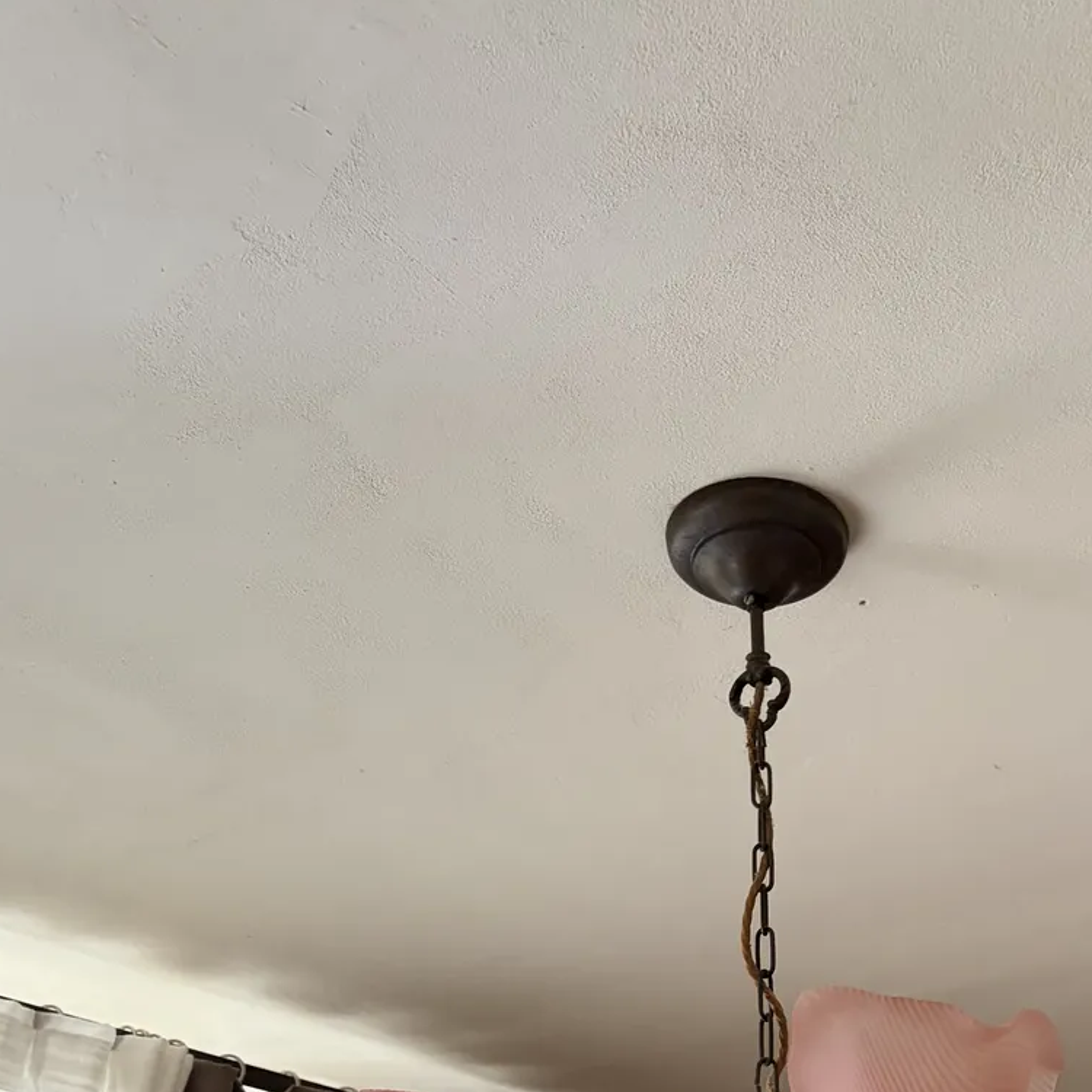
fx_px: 1749
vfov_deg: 32.5
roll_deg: +1.1
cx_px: 743
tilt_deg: +15.6
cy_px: 1034
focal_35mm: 49
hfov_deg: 34.3
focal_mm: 5.96
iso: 400
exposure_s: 1/60
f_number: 1.6
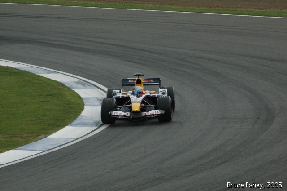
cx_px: 144
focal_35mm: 450
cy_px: 96
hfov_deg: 4.6
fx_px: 3583
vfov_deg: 3.0
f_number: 7.1
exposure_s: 1/2500
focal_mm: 300
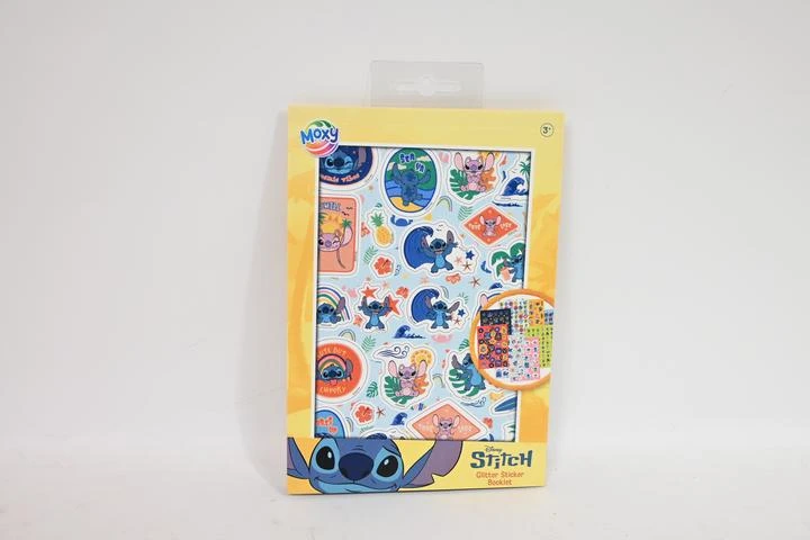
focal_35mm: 38
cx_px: 405
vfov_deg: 35.5
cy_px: 270
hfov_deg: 51.3
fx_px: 844
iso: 400
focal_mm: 25
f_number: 4.2
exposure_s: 1/200
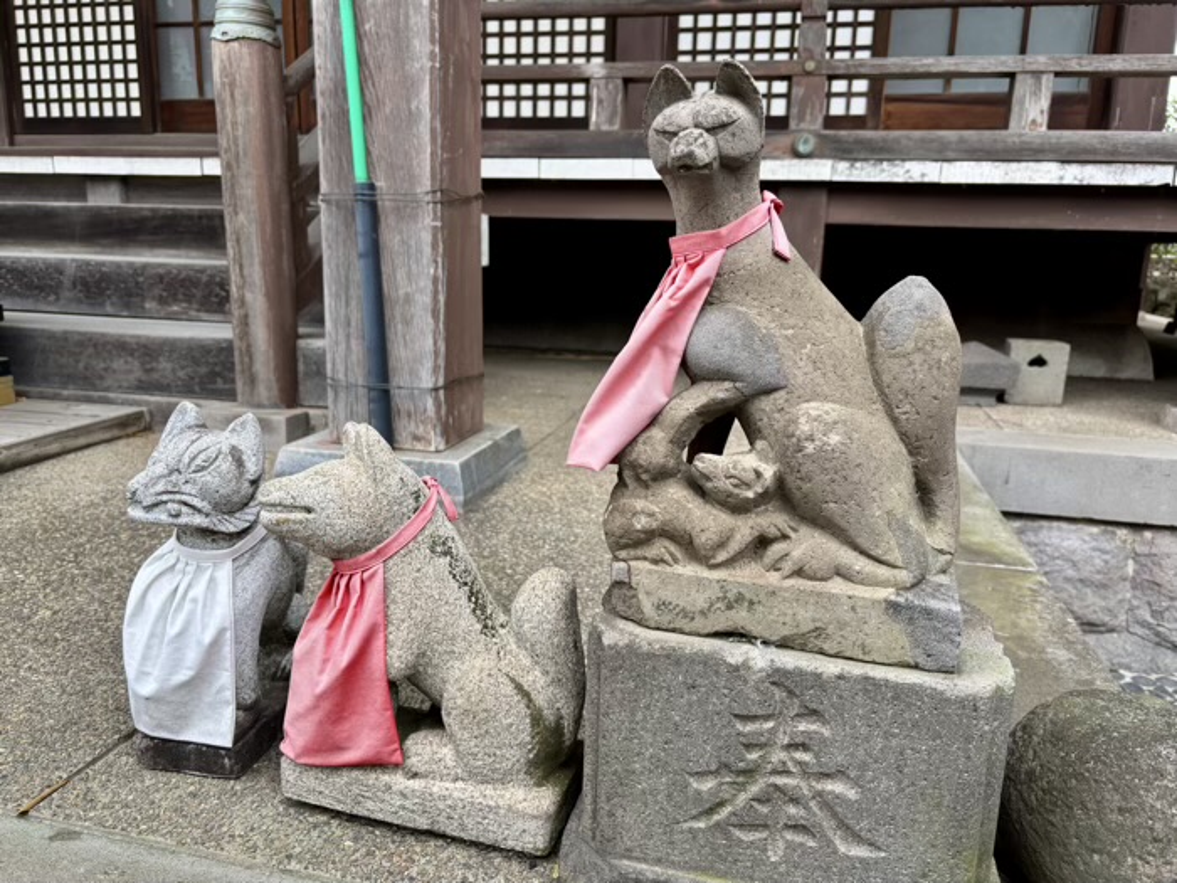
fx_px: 884
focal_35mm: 26
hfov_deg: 67.3
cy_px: 442
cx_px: 588
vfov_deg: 53.1
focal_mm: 5.96
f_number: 1.6
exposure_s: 1/228
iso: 40
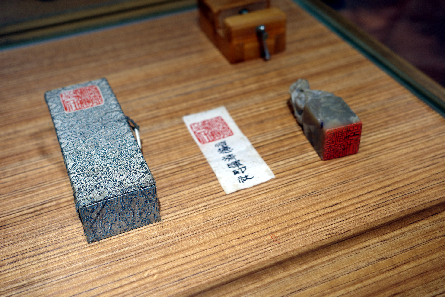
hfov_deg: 48.5
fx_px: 494
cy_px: 148
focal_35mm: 40
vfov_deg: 33.4
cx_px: 222
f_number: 2.8
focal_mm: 26
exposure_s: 1/40
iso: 250
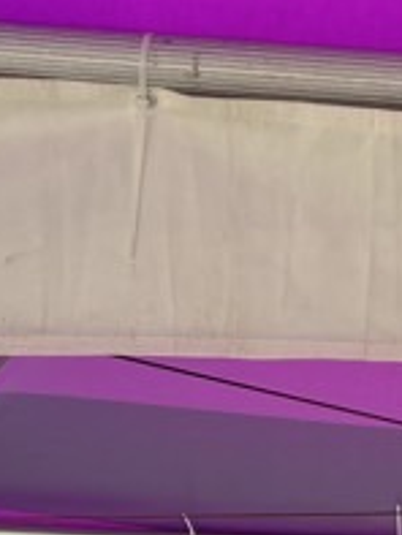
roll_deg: -3.6
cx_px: 549
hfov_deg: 8.6
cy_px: 752
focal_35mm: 169
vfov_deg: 11.3
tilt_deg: +0.4
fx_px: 2614
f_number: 1.6
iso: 50
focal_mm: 5.96
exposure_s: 1/1164
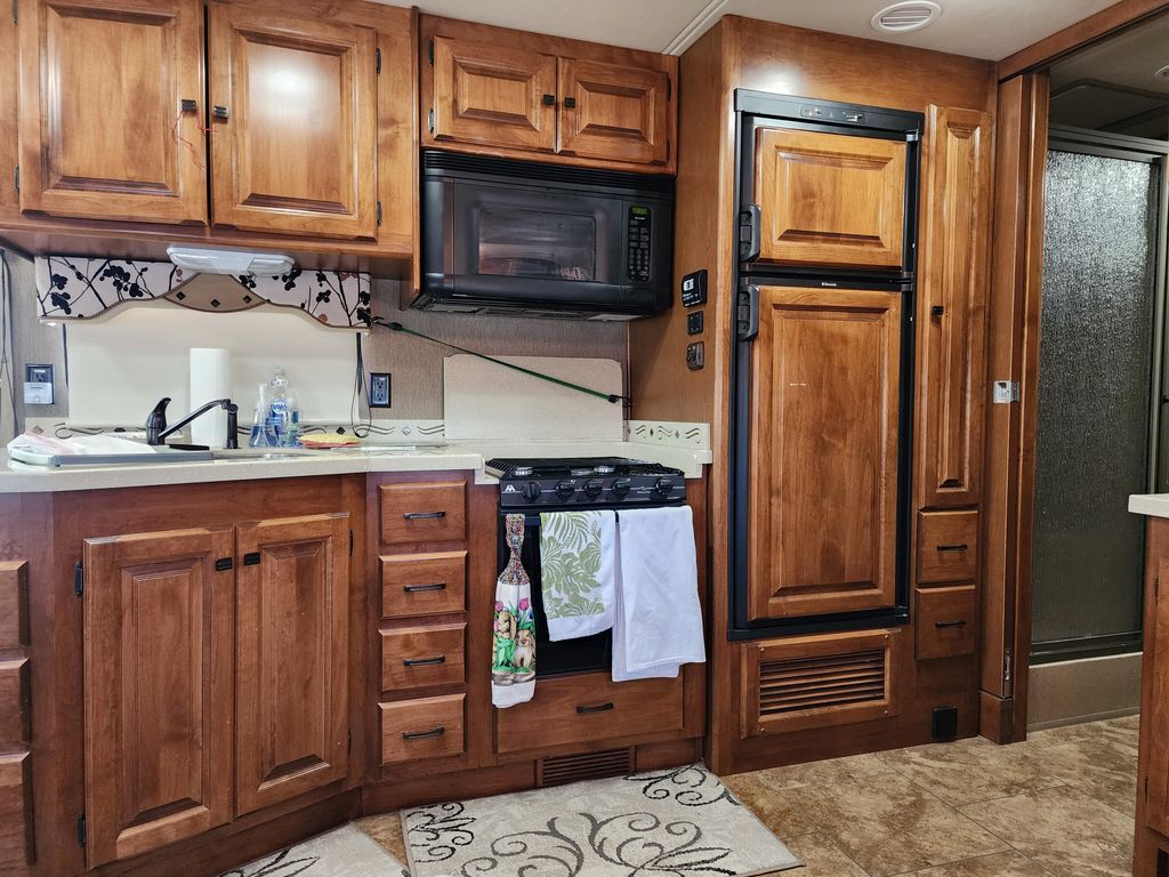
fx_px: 777
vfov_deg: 58.9
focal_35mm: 23
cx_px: 584
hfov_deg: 73.9
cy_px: 438
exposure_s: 1/60
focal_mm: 6.4
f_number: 1.8
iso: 800
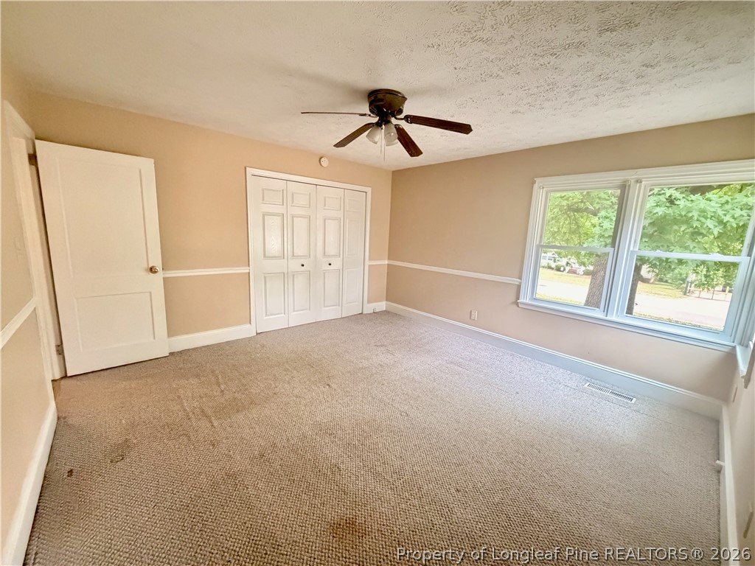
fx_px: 305
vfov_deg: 85.7
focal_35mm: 14
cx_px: 378
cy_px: 283
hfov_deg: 102.1
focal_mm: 2.22
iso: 1000
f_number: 2.2
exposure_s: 1/60
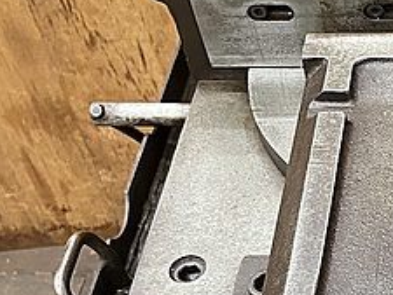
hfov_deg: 23.6
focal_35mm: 74
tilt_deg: -53.5
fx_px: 841
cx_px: 496
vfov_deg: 19.2
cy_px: 311
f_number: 1.6
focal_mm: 5.1
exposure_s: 1/60
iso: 400
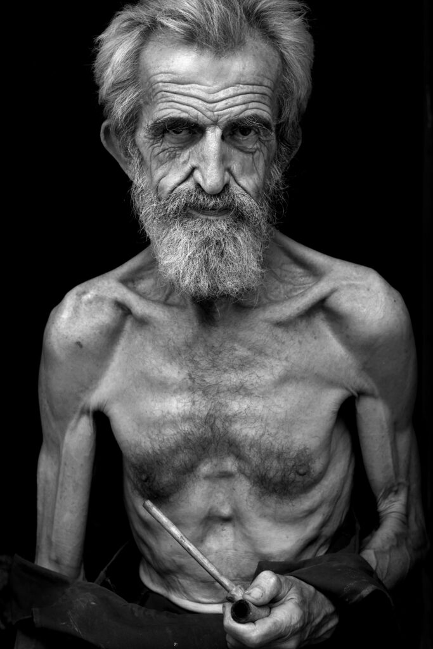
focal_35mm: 84
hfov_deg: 16.3
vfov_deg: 24.2
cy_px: 324
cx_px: 216
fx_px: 1515
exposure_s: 1/50
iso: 160
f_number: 5
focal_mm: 56
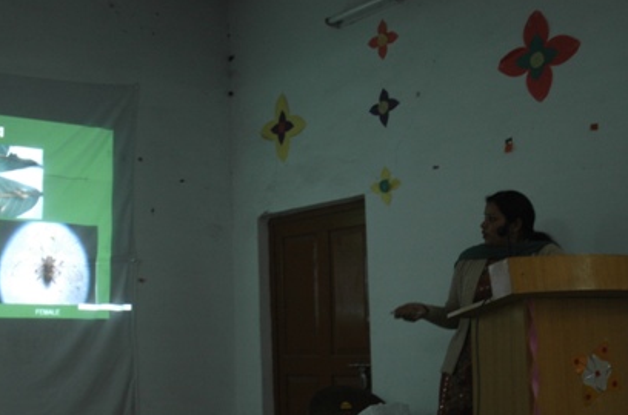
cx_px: 232
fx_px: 922
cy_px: 298
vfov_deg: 25.2
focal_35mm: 53
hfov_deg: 37.4
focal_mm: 24
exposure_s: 1/20
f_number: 3.8
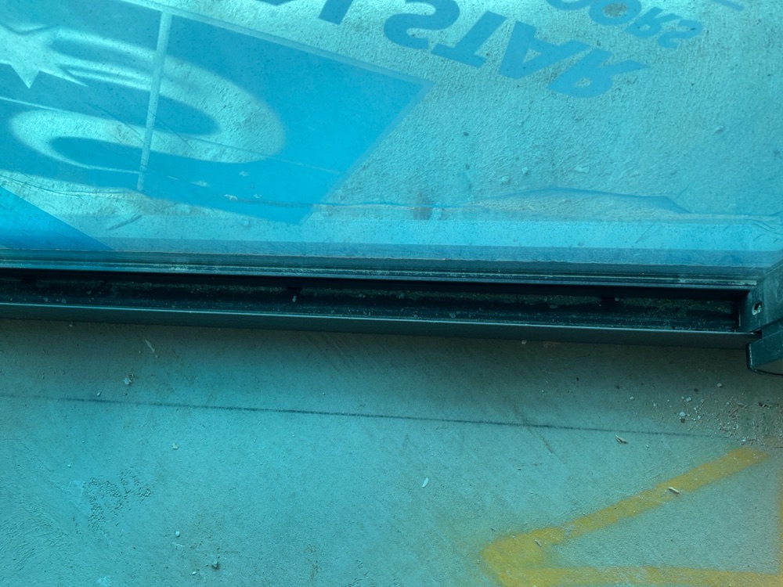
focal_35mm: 29
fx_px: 656
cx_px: 392
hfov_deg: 61.7
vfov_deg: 48.2
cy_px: 294
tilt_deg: -74.7
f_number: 1.8
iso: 16
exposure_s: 1/171
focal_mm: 3
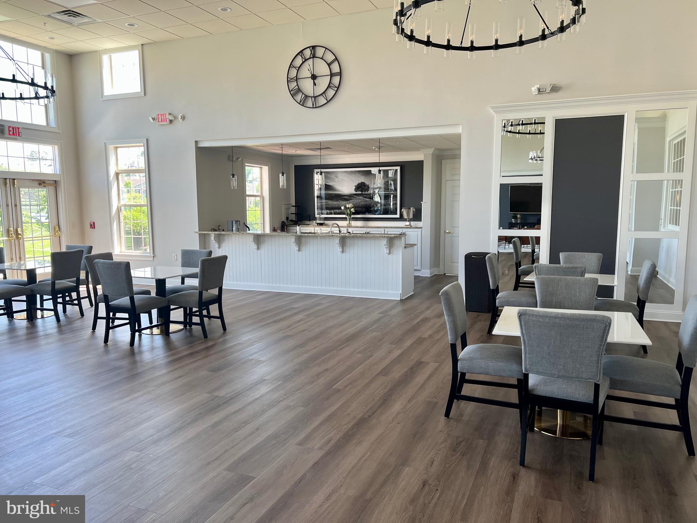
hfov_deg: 67.3
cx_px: 348
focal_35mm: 26
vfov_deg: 53.1
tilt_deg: -7.4
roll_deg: +0.4
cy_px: 262
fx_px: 524
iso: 64
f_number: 1.5
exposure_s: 1/121
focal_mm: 5.7
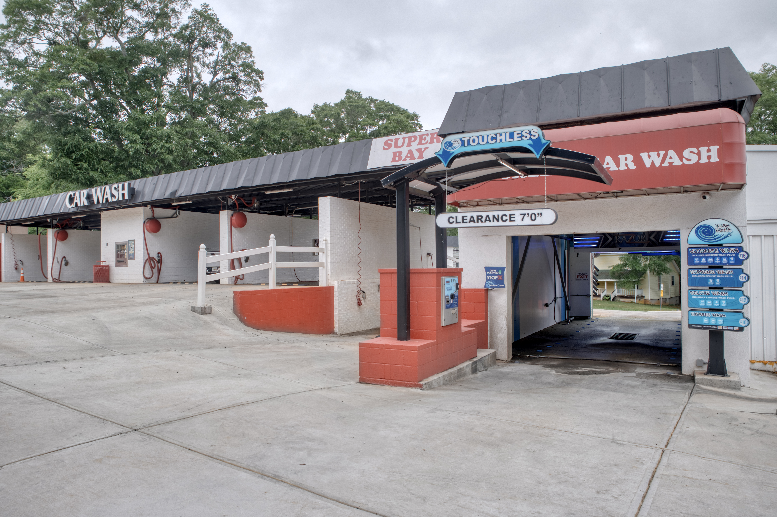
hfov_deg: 73.8
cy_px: 258
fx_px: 518
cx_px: 388
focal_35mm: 24
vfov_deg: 53.1
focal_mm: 24
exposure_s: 1/400
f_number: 6.3
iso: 125
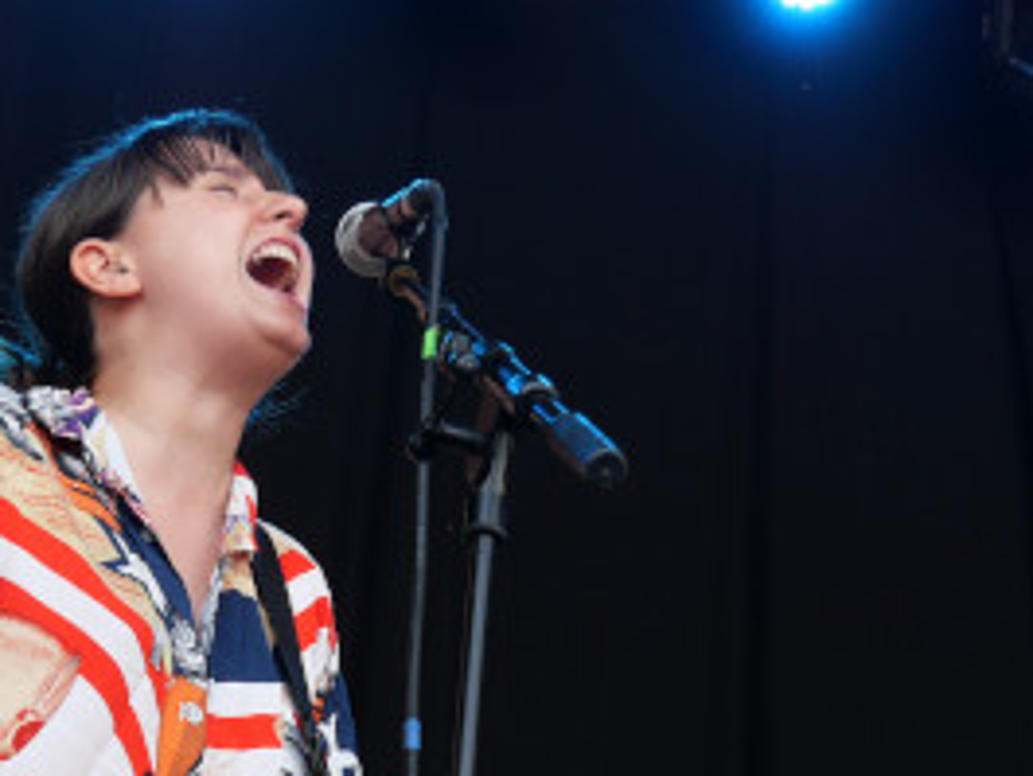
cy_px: 620
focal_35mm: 87
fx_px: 2597
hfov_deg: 22.5
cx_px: 421
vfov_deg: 16.9
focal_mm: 18
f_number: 3.9
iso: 200
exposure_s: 1/125
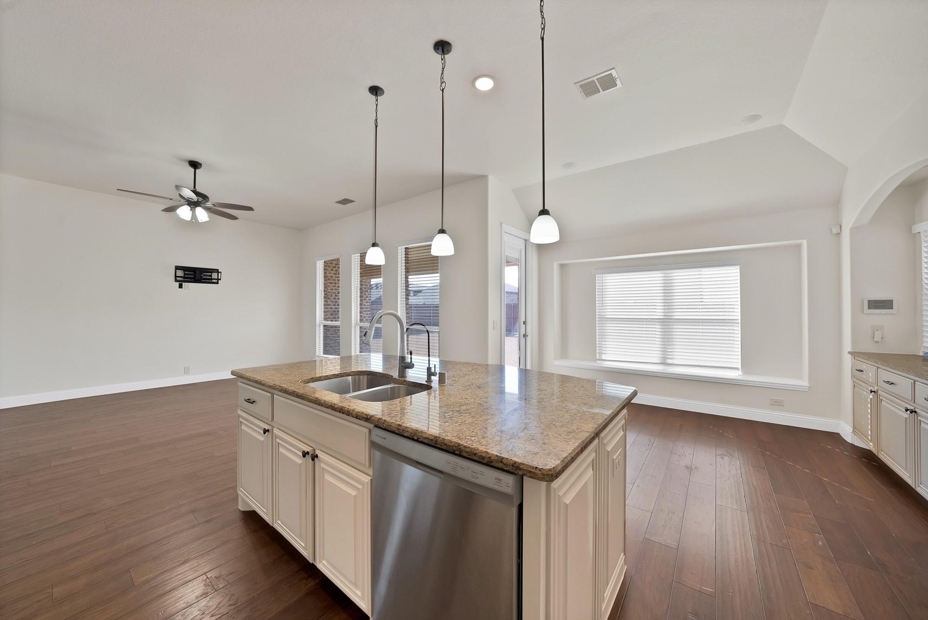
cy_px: 310
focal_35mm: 12
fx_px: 309
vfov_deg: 90.1
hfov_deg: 112.6
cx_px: 464
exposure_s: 1/15
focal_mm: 12
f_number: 9
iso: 640
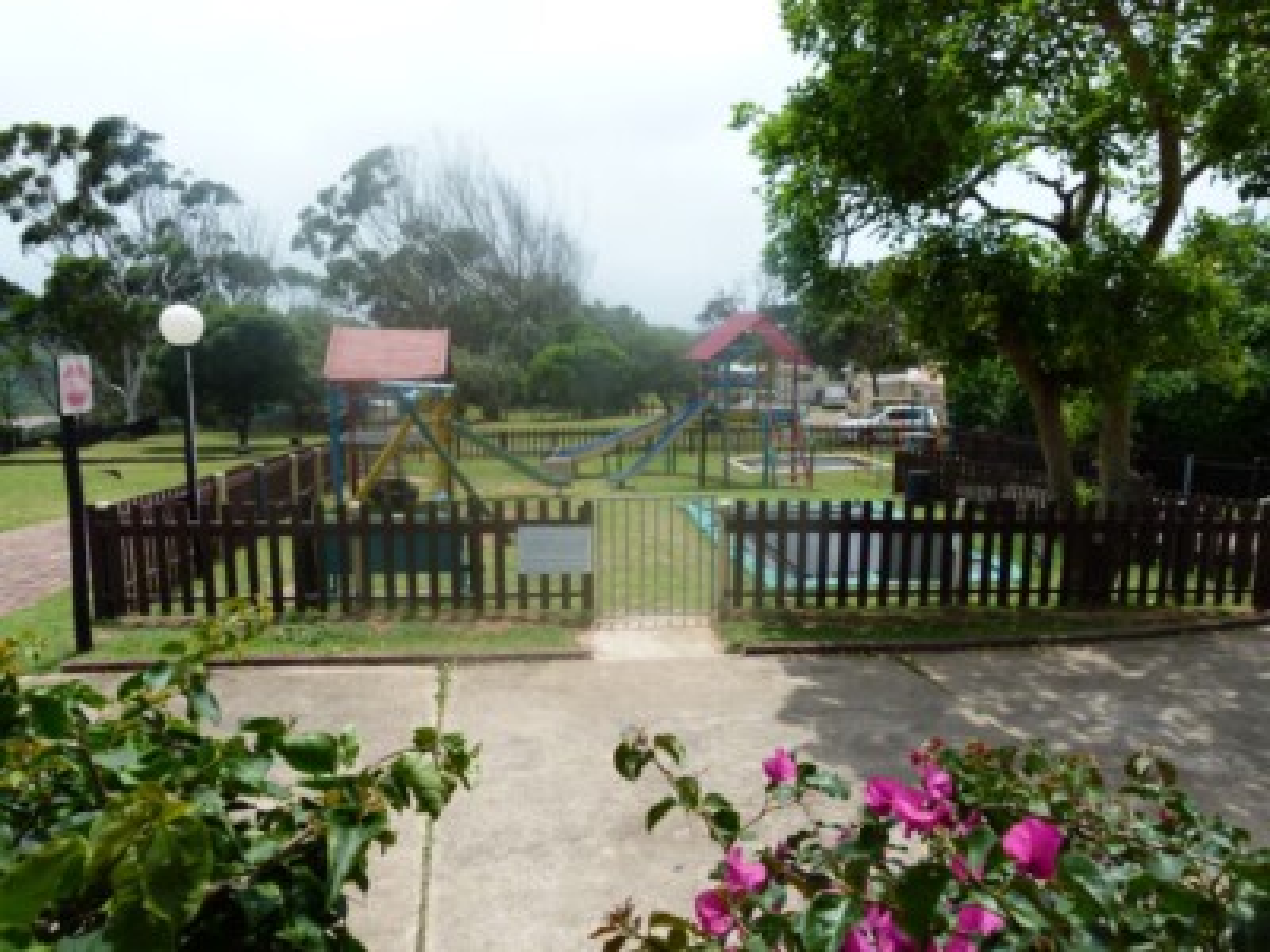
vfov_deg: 54.9
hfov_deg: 69.4
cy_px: 476
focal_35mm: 25
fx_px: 917
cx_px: 635
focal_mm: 4.5
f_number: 4
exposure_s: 1/1000
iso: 100
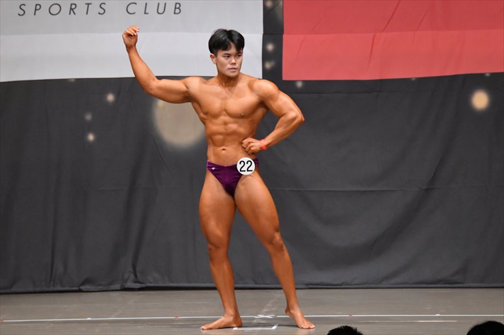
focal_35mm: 225
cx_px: 252
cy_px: 168
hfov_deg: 9.2
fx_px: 3149
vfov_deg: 6.1
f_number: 5.6
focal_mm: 150
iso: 6400
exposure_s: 1/400
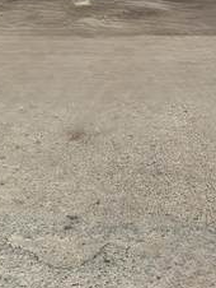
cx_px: 104
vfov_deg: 13.8
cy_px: -194
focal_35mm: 130
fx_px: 1080
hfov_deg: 11.4
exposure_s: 1/838
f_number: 1.7
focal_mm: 6.3
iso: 12
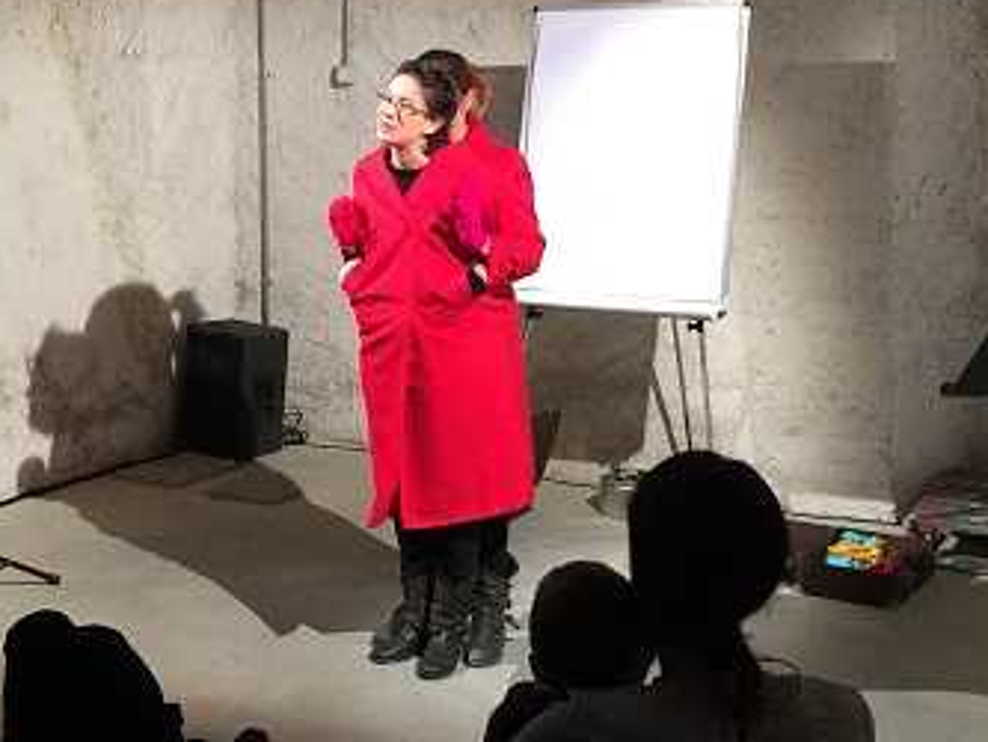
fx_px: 1742
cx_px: 300
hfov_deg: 31.3
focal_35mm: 61
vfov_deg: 23.7
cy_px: 168
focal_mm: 4.15
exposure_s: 1/33
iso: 64
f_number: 2.2
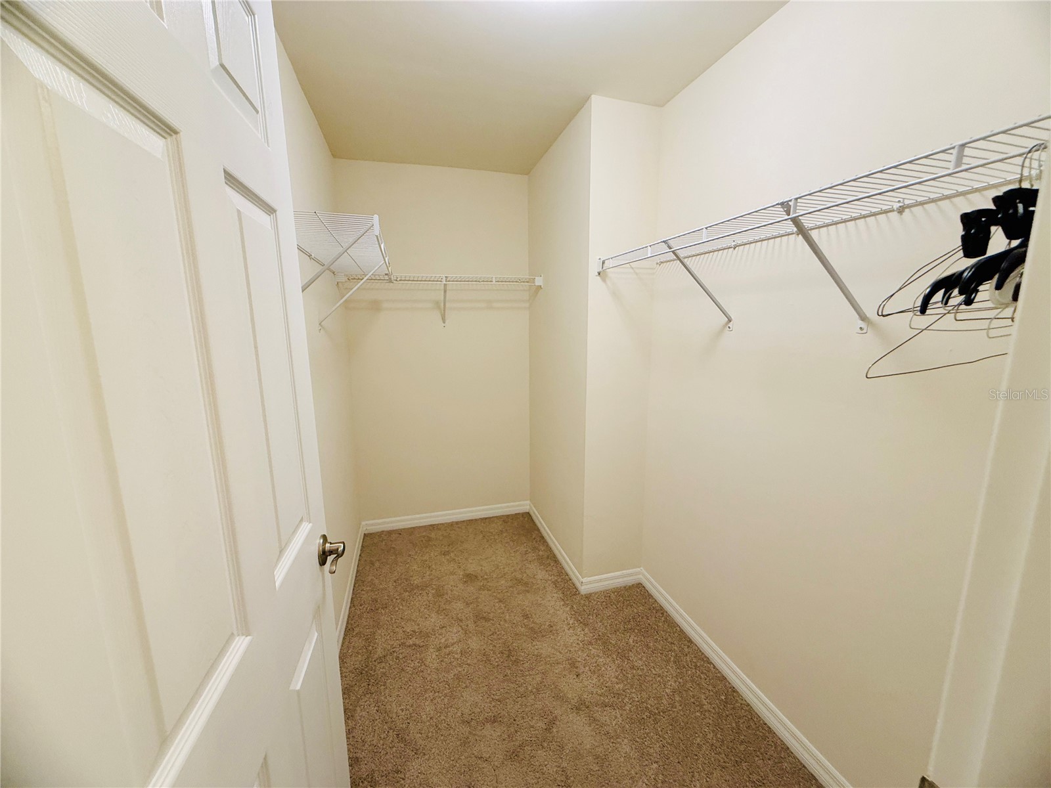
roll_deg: +0.8
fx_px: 425
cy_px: 394
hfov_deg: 102.1
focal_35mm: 14
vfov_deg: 85.7
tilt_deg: -9.9
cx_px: 526
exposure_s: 1/60
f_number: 2.2
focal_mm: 2.22
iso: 160
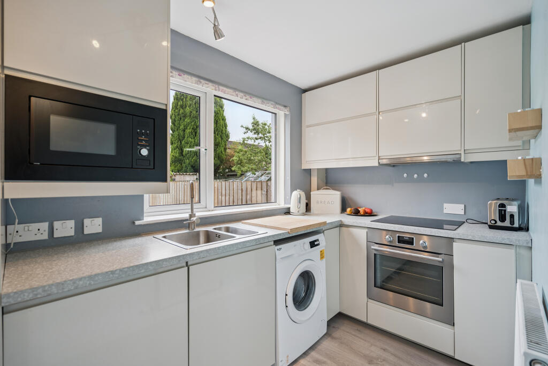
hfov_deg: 96.7
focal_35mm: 16
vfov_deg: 73.8
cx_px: 274
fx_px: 244
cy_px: 183
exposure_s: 1/100
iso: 125
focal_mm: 16
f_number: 4
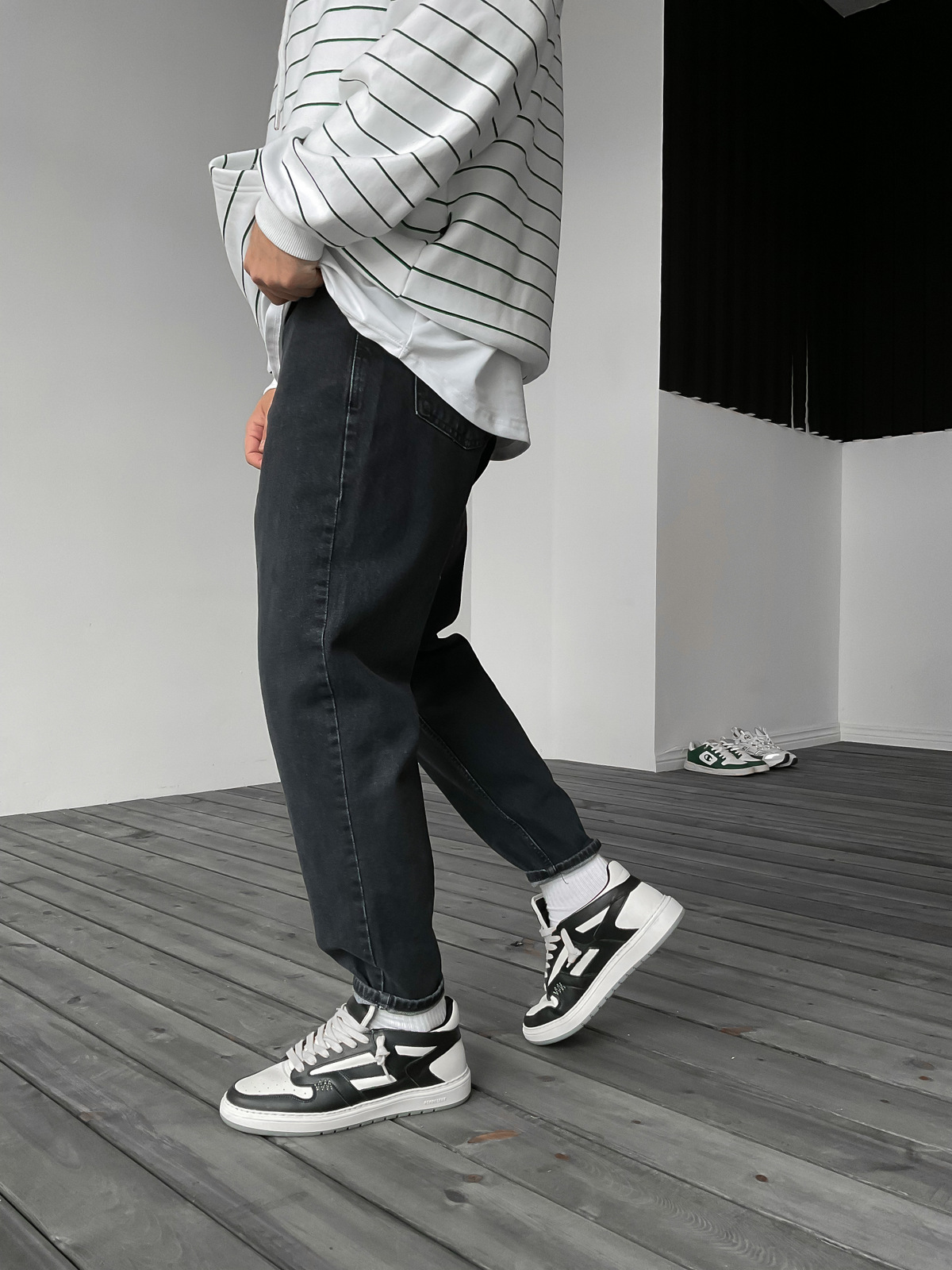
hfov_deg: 48.2
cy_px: 635
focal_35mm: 29
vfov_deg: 61.7
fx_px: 1063
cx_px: 476
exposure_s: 1/90
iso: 64
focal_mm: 3
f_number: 1.8
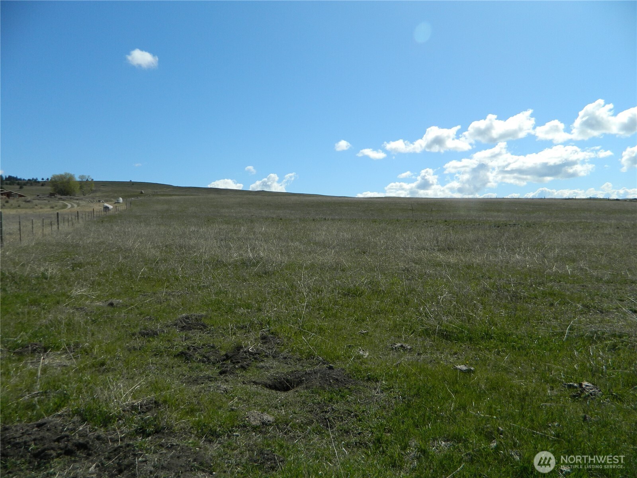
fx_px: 460
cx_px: 318
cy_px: 239
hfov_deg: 69.4
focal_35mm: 25
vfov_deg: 54.9
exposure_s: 1/250
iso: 80
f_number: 8.7
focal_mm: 4.5
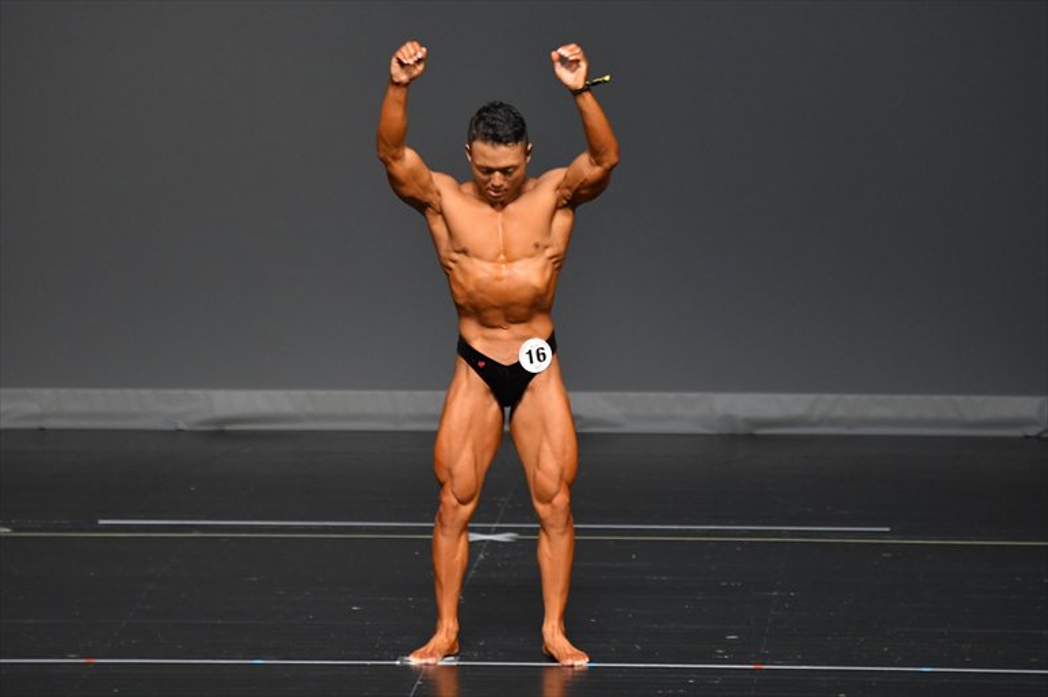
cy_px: 348
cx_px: 524
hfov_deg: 6.5
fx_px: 9166
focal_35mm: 315
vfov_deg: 4.4
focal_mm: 210
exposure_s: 1/400
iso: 2500
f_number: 5.6
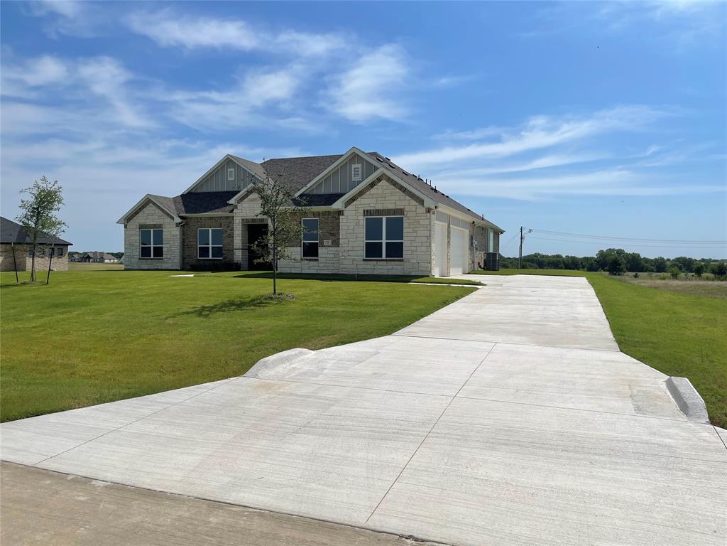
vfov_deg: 54.9
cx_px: 364
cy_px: 273
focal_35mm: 25
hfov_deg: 69.4
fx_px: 525
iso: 32
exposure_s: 1/10989
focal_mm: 5.1
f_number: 1.6
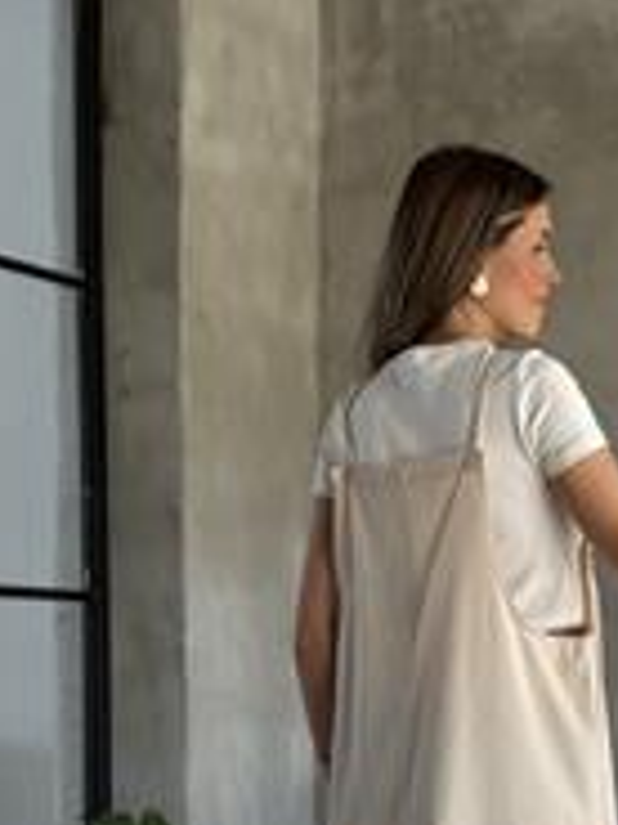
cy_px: 628
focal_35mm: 111
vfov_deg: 17.6
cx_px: 452
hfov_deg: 13.3
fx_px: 2642
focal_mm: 6.76
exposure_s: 1/62
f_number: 1.78
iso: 100
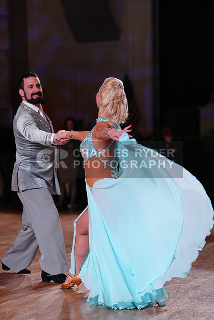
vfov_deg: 20.0
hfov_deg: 13.4
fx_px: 909
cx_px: 107
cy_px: 160
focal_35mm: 102
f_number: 2.8
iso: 640
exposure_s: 1/400
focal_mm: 102
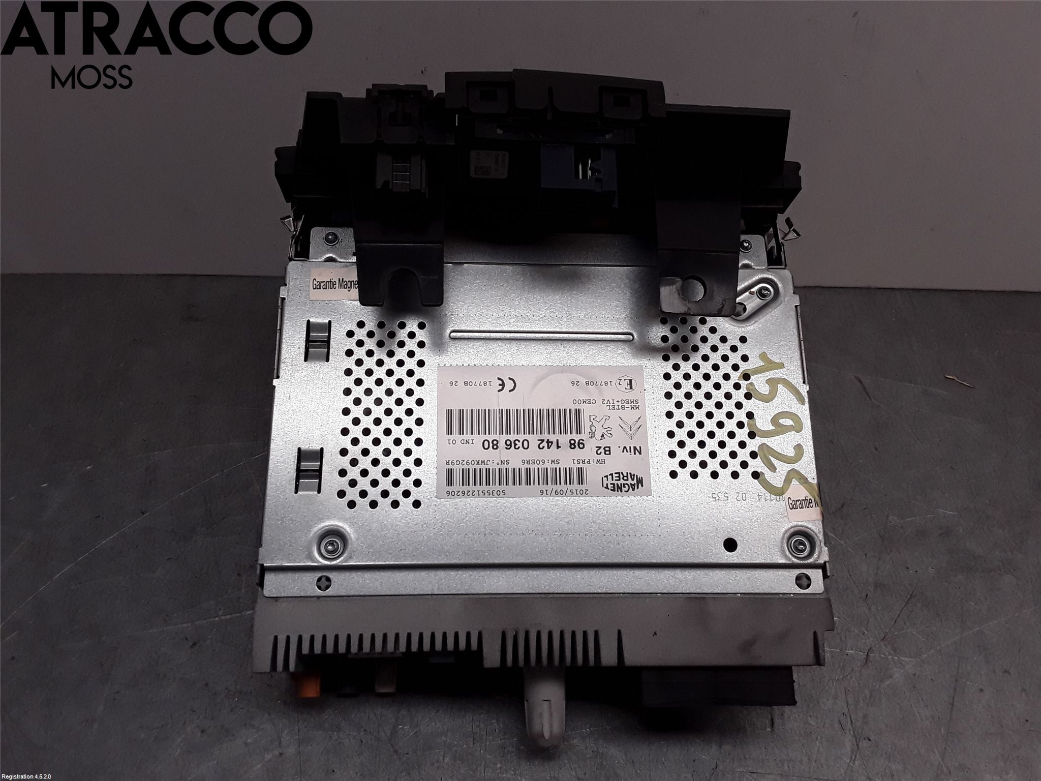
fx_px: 842
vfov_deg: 49.7
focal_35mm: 28
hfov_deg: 63.4
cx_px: 520
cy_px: 390
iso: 100
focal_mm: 2.91
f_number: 1.9
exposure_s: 1/568
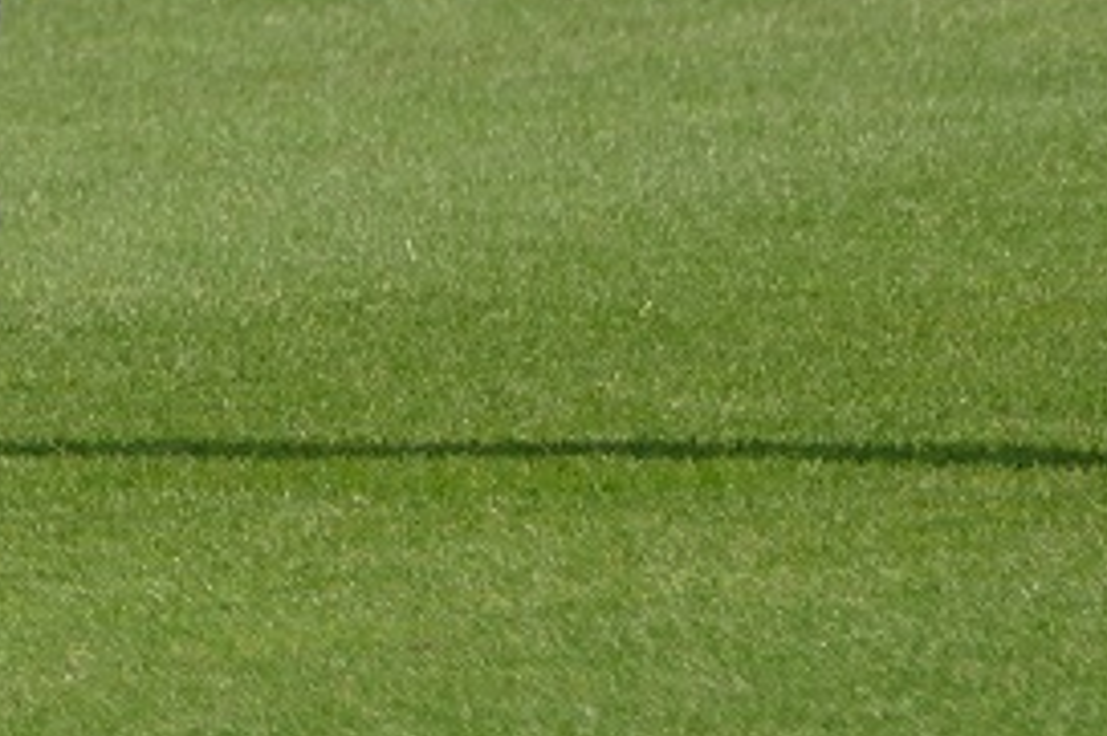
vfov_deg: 0.8
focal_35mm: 1644
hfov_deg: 1.3
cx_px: -395
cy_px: -323
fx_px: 50520
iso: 125
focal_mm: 141.8
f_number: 4
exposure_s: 1/2000
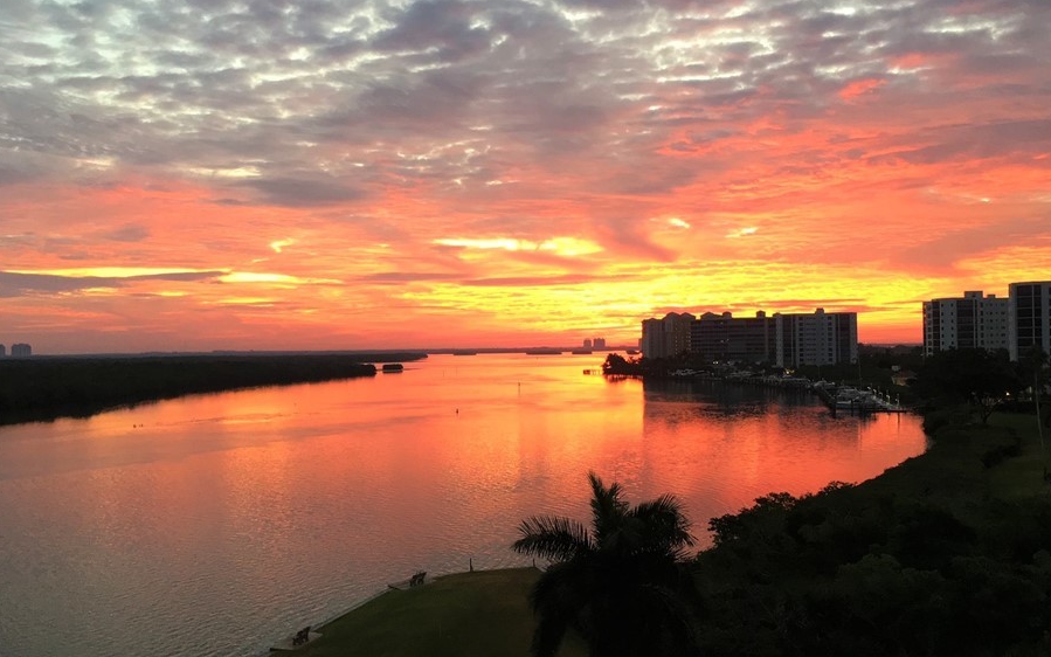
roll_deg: +0.6
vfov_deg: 36.3
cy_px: 330
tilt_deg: +1.9
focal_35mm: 35
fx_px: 1003
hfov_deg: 55.2
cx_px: 592
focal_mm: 4.15
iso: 100
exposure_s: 1/30
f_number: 2.2
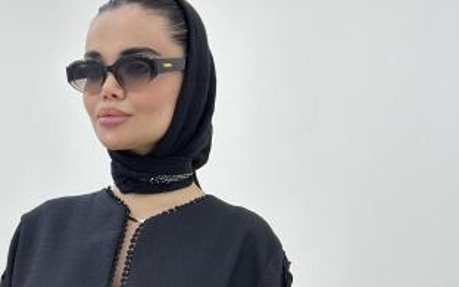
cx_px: 149
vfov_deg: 13.0
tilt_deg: -4.9
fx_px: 1226
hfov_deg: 21.1
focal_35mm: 98
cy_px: 341
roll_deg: -1.5
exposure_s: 1/714
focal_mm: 6.86
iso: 80
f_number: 1.78
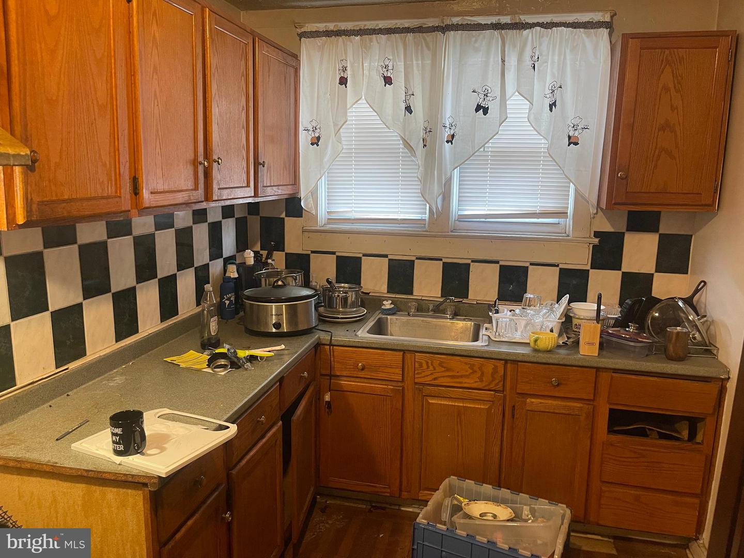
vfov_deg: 54.9
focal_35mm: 25
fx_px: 537
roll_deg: -1.0
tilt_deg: -10.8
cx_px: 372
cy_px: 279
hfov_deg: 69.4
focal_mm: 5.1
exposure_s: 1/60
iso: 320
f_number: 1.6
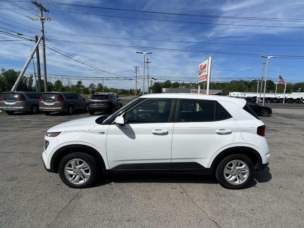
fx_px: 228
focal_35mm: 26
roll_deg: -1.3
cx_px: 152
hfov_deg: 67.3
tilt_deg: -6.9
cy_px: 114
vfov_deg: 53.1
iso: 50
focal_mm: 5.7
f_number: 1.5
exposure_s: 1/8000
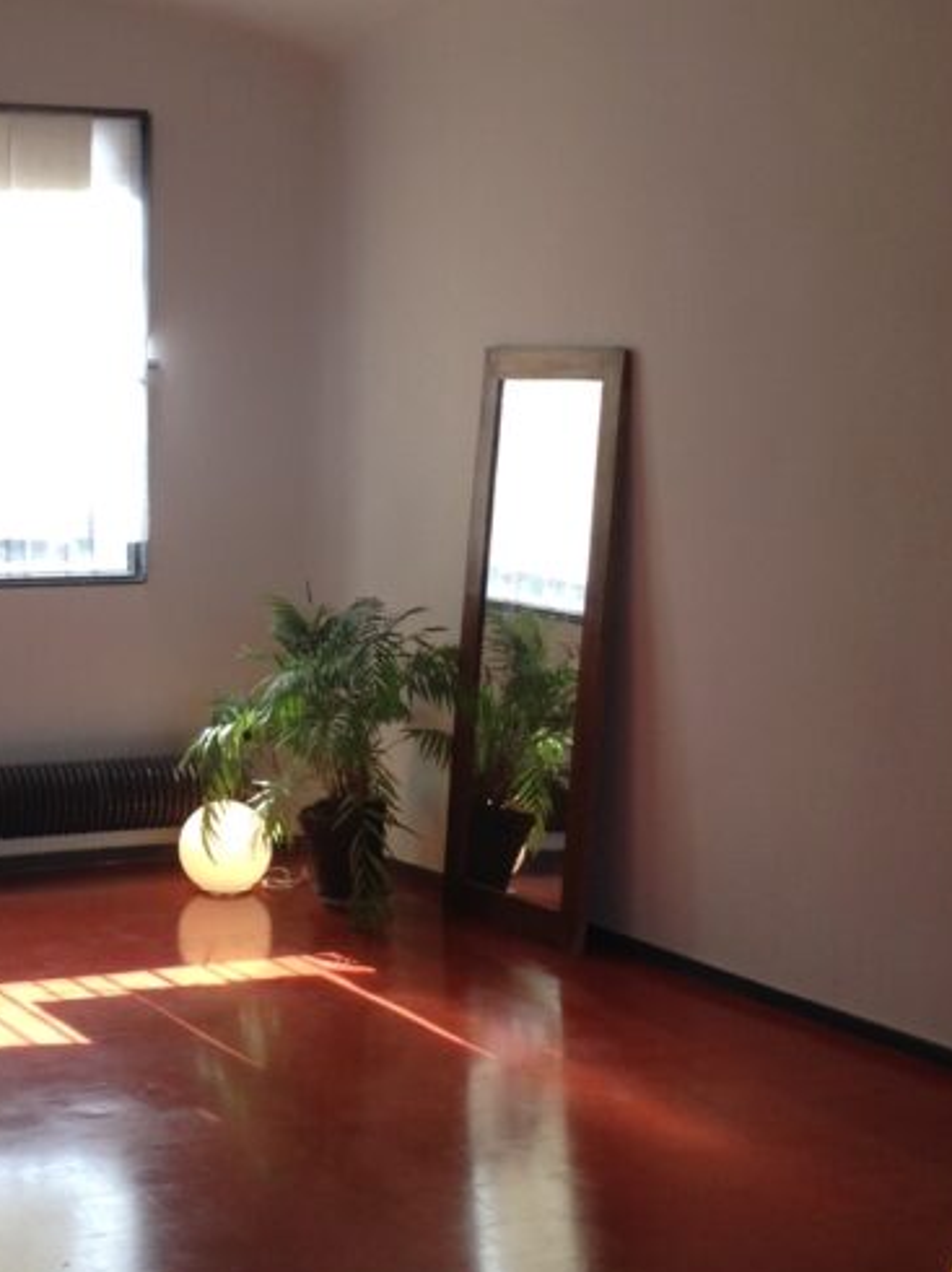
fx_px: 2532
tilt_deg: +0.1
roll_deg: -0.7
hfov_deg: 21.2
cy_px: 478
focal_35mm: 69
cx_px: 272
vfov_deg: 28.1
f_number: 2.4
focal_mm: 4.12
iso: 50
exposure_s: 1/120
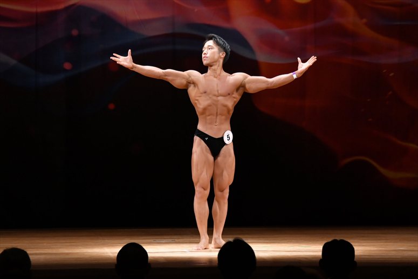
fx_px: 2611
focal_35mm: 225
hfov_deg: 9.2
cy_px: 140
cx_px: 209
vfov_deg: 6.1
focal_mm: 150
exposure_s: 1/400
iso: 4000
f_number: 5.6
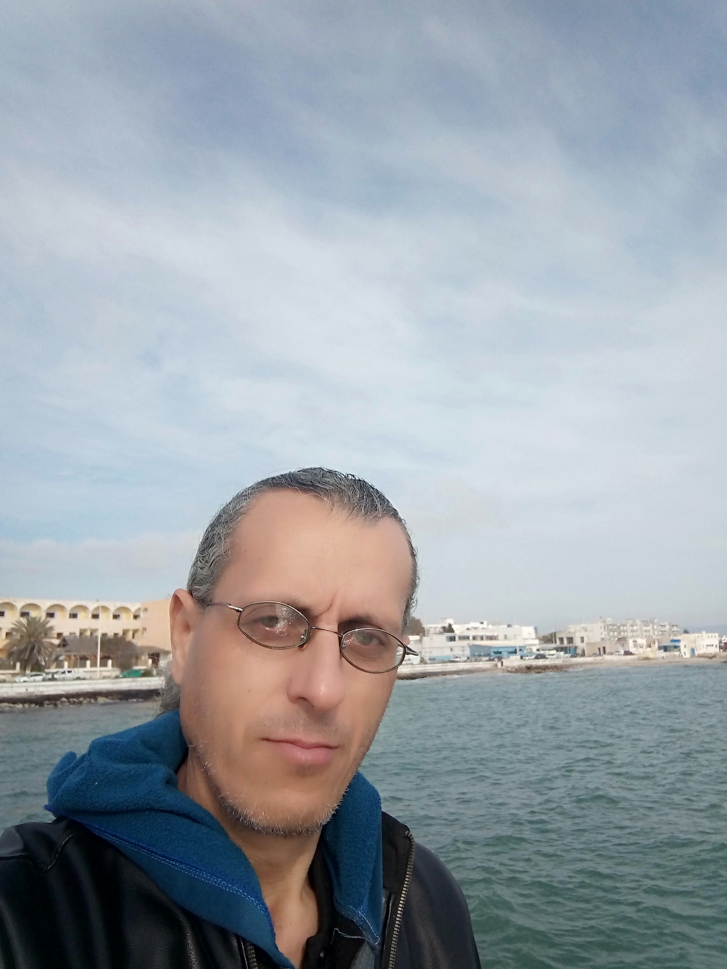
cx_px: 374
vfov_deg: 67.3
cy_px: 467
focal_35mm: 26
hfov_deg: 53.1
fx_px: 728
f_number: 2
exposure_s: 1/1264
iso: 111
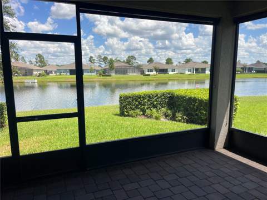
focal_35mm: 26
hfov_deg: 67.3
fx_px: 201
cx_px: 134
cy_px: 100
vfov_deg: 53.1
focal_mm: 5.1
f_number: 1.6
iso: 50
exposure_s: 1/1776
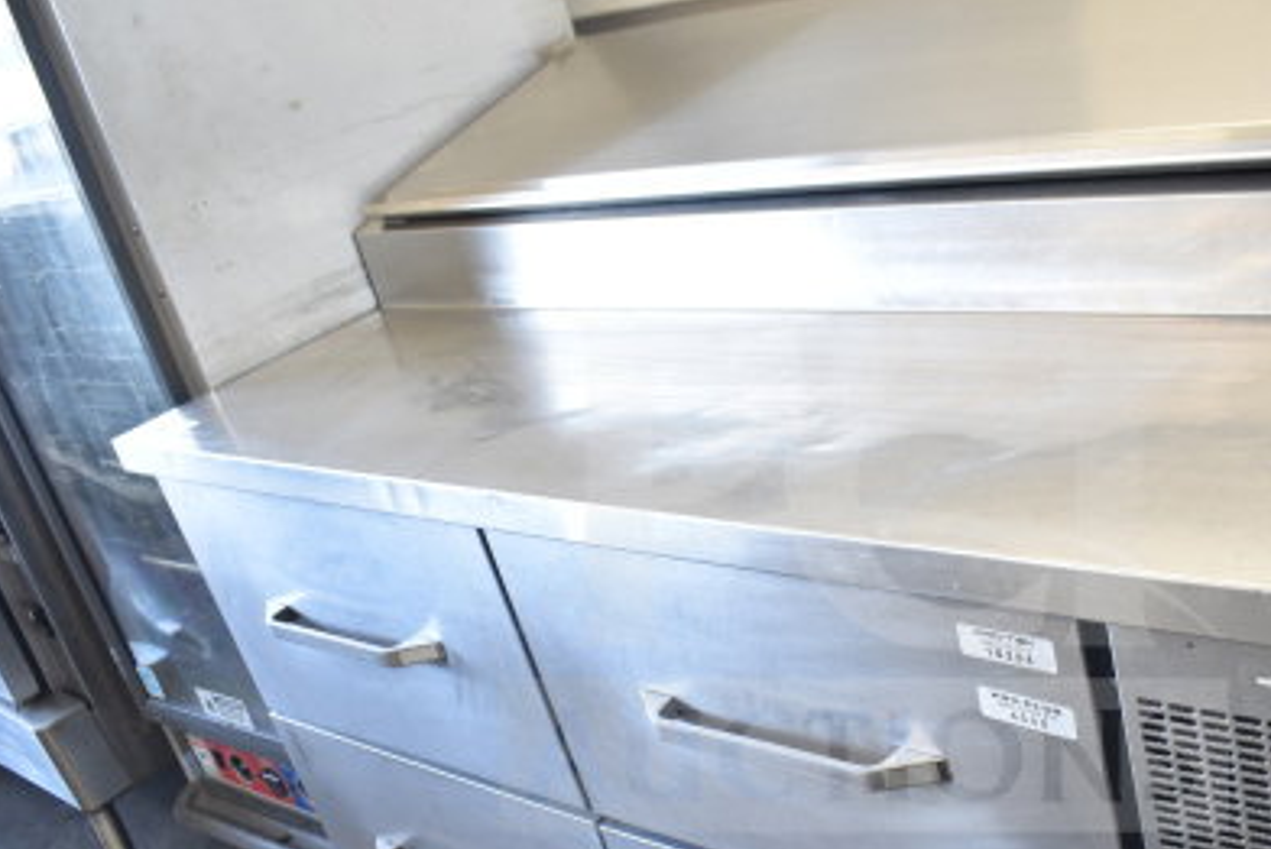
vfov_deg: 31.7
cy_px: 575
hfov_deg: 45.6
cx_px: 862
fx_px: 1484
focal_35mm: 42
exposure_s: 1/30
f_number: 3.5
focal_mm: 18
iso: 450
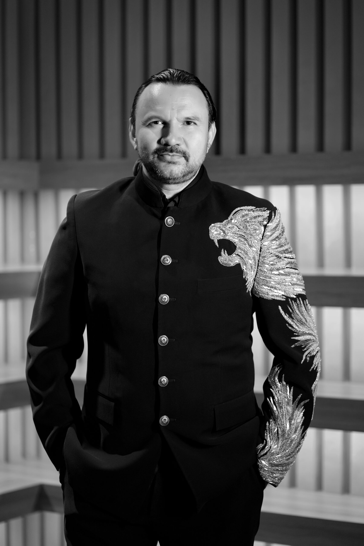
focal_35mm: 85
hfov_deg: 16.1
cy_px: 273
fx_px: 1288
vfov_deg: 23.9
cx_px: 182
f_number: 2
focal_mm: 85
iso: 500
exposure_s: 1/160
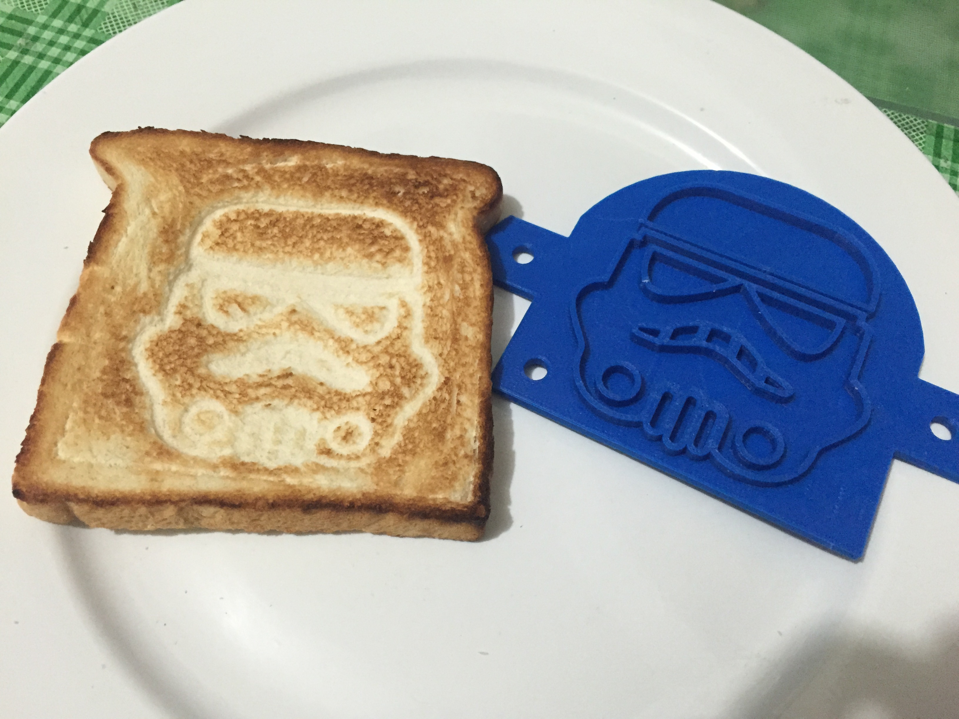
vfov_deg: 48.2
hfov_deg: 61.7
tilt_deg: -64.5
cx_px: 480
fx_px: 803
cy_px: 360
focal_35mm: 29
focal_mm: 4.15
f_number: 2.2
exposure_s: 1/30
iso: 250
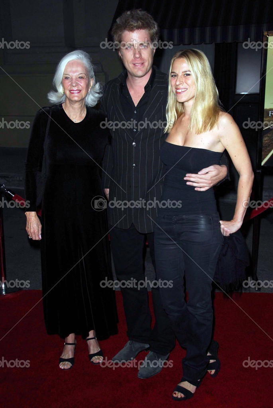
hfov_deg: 32.0
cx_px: 136
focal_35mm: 42
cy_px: 204
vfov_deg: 46.3
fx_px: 476
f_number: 6.3
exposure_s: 1/250
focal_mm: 28
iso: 250
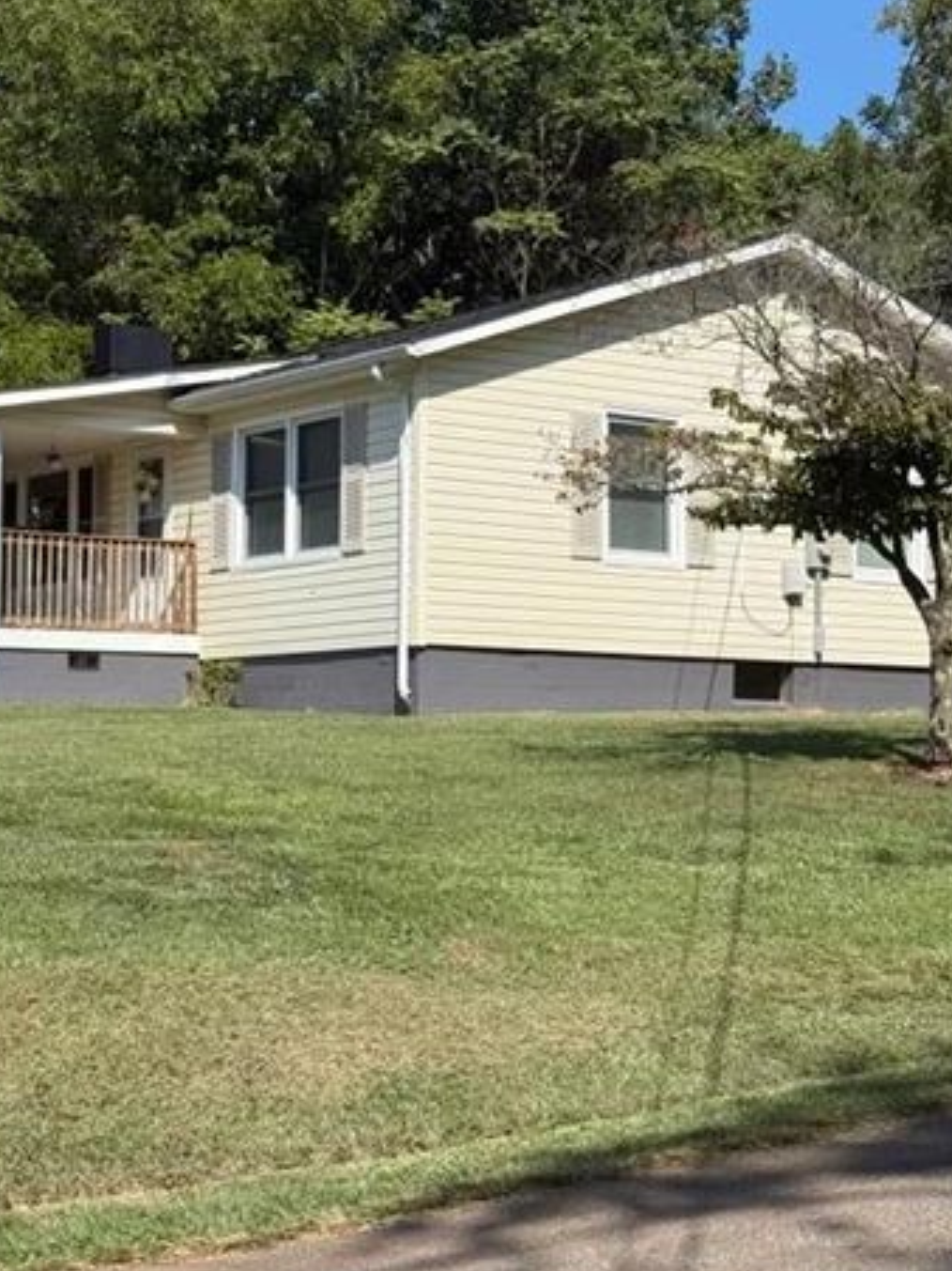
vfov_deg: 27.4
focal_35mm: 71
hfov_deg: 20.7
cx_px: 394
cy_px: 621
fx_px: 2605
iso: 64
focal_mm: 6.76
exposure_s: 1/4329
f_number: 1.78
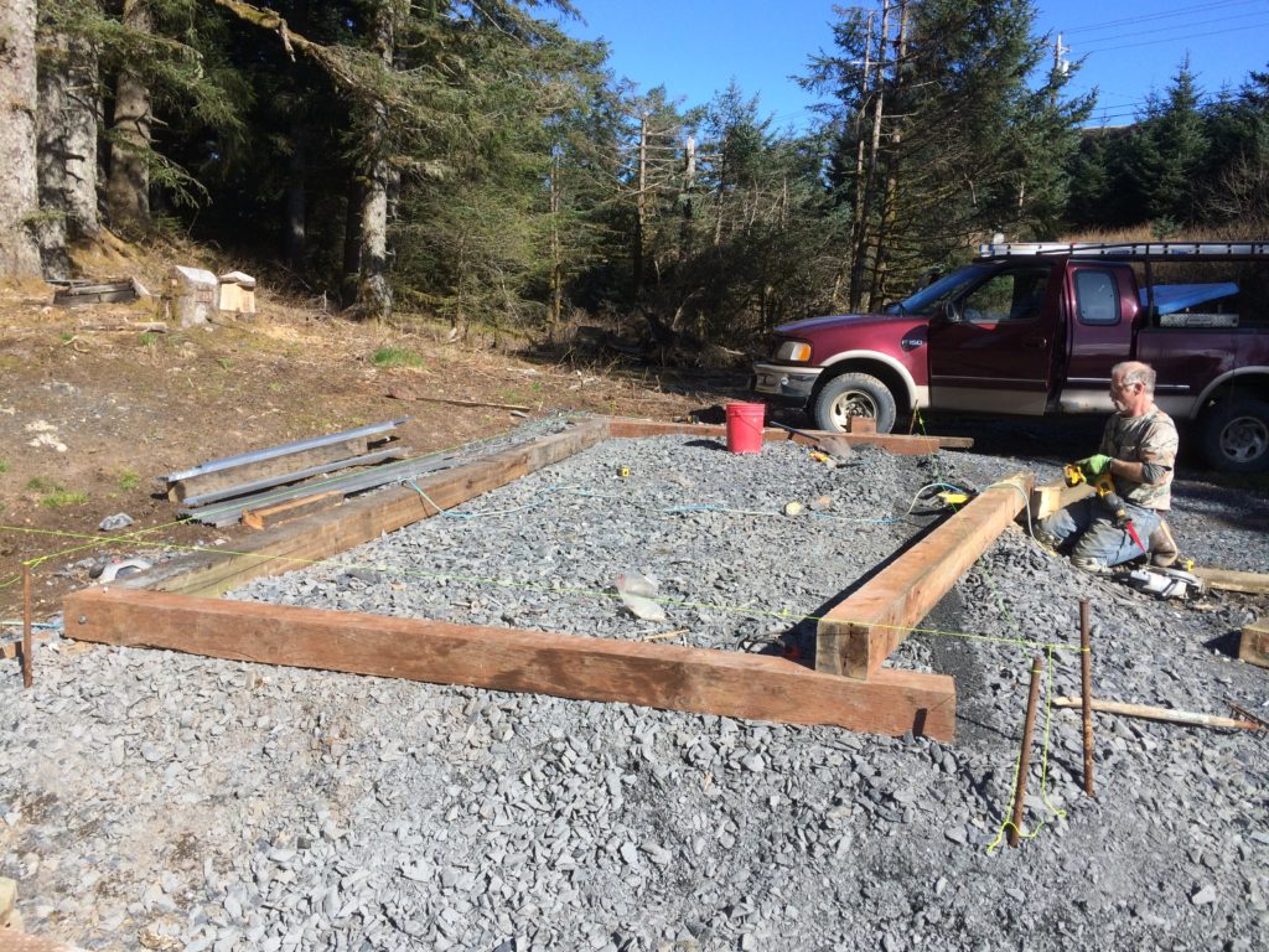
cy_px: 476
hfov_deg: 61.7
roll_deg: -2.2
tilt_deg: -10.9
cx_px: 634
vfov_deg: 48.2
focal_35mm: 29
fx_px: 1063
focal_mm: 4.15
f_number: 2.2
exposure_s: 1/1244
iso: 32
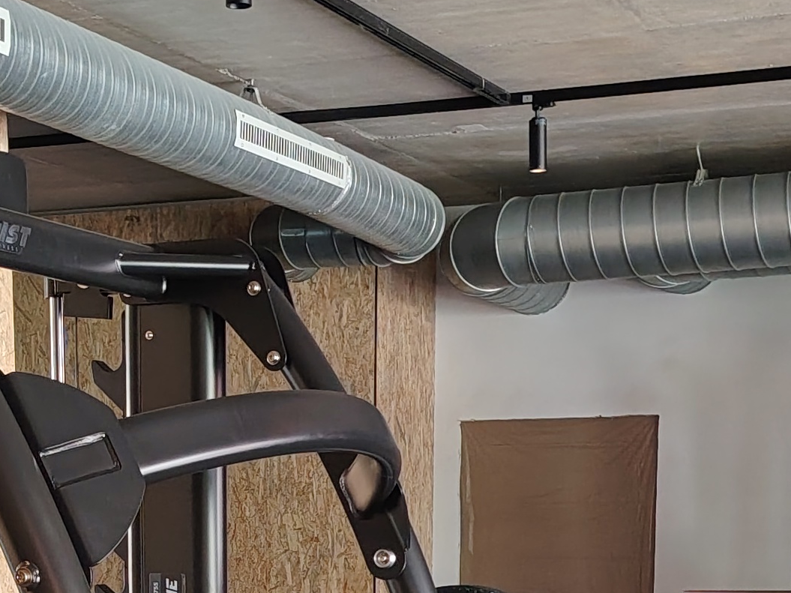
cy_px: 861
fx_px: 2079
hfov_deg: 21.5
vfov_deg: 15.1
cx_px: 295
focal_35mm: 91
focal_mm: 5.25
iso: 359
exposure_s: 1/33.3
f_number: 1.75
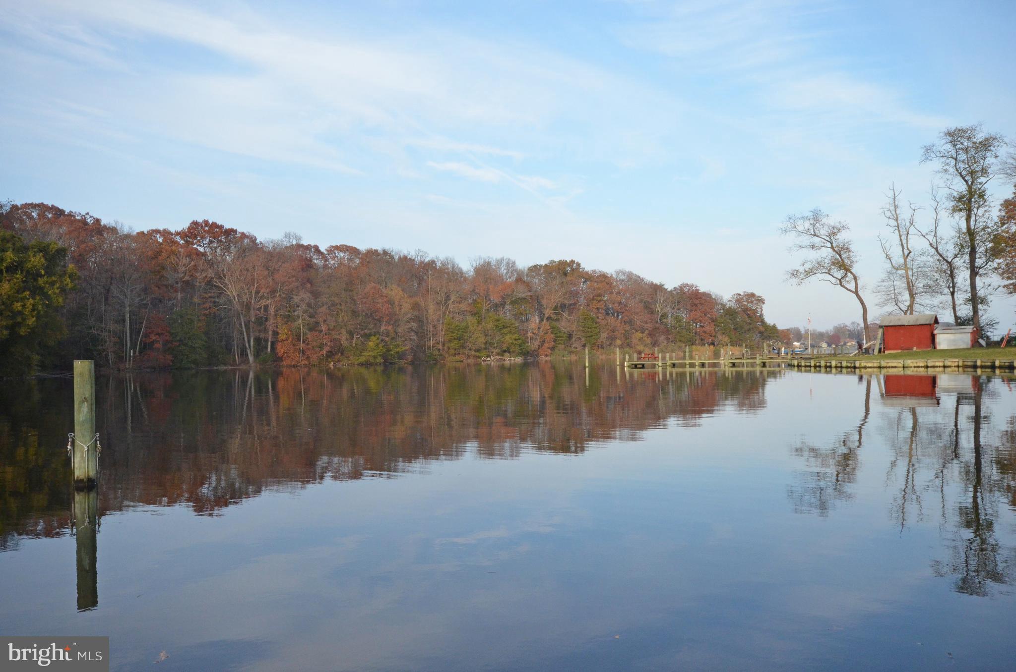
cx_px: 508
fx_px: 845
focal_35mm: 30
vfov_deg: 43.4
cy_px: 336
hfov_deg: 62.0
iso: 1600
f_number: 13
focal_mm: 20
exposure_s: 1/640
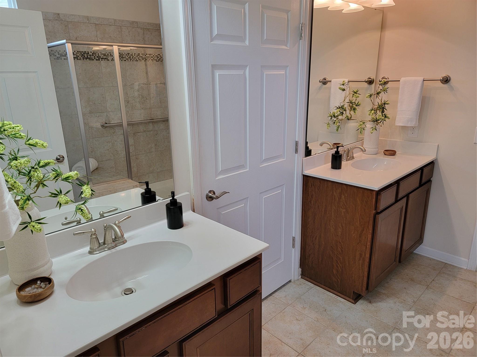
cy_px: 178
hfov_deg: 71.6
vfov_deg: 56.8
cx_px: 238
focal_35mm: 24
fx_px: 331
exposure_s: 1/120
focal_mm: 6.7
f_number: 1.8
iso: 200
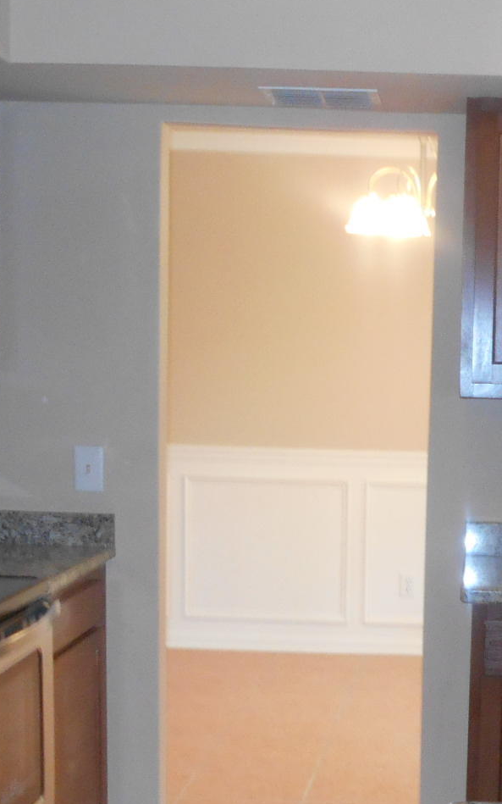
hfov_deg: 19.3
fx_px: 1445
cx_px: 475
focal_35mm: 66
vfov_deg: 30.7
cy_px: 574
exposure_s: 1/25
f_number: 3.2
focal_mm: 4.6
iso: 280
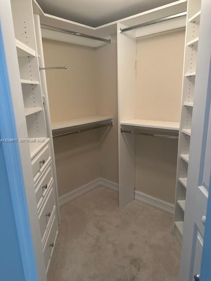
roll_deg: +1.8
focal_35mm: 24
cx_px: 106
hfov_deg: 56.8
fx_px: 195
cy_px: 140
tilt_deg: -14.3
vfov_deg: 71.6
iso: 500
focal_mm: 6.86
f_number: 1.78
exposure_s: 1/60
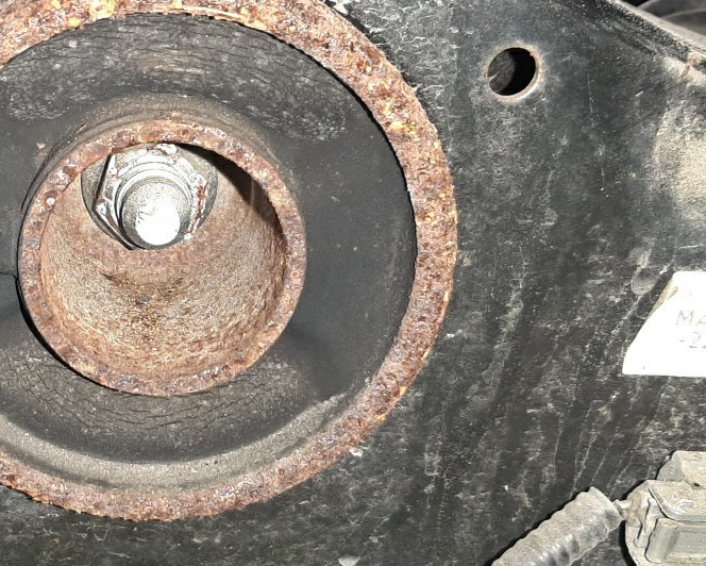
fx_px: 1150
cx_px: 139
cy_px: 322
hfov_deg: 33.1
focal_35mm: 55
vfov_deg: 27.6
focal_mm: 3.93
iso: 477
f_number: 1.7
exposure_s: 1/25
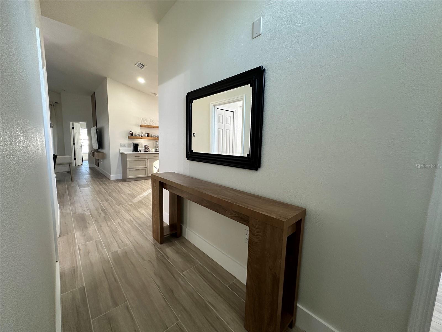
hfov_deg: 102.1
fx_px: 179
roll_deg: -1.7
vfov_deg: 85.7
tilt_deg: -6.8
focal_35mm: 14
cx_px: 221
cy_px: 166
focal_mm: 2.22
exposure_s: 1/60
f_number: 2.2
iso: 200
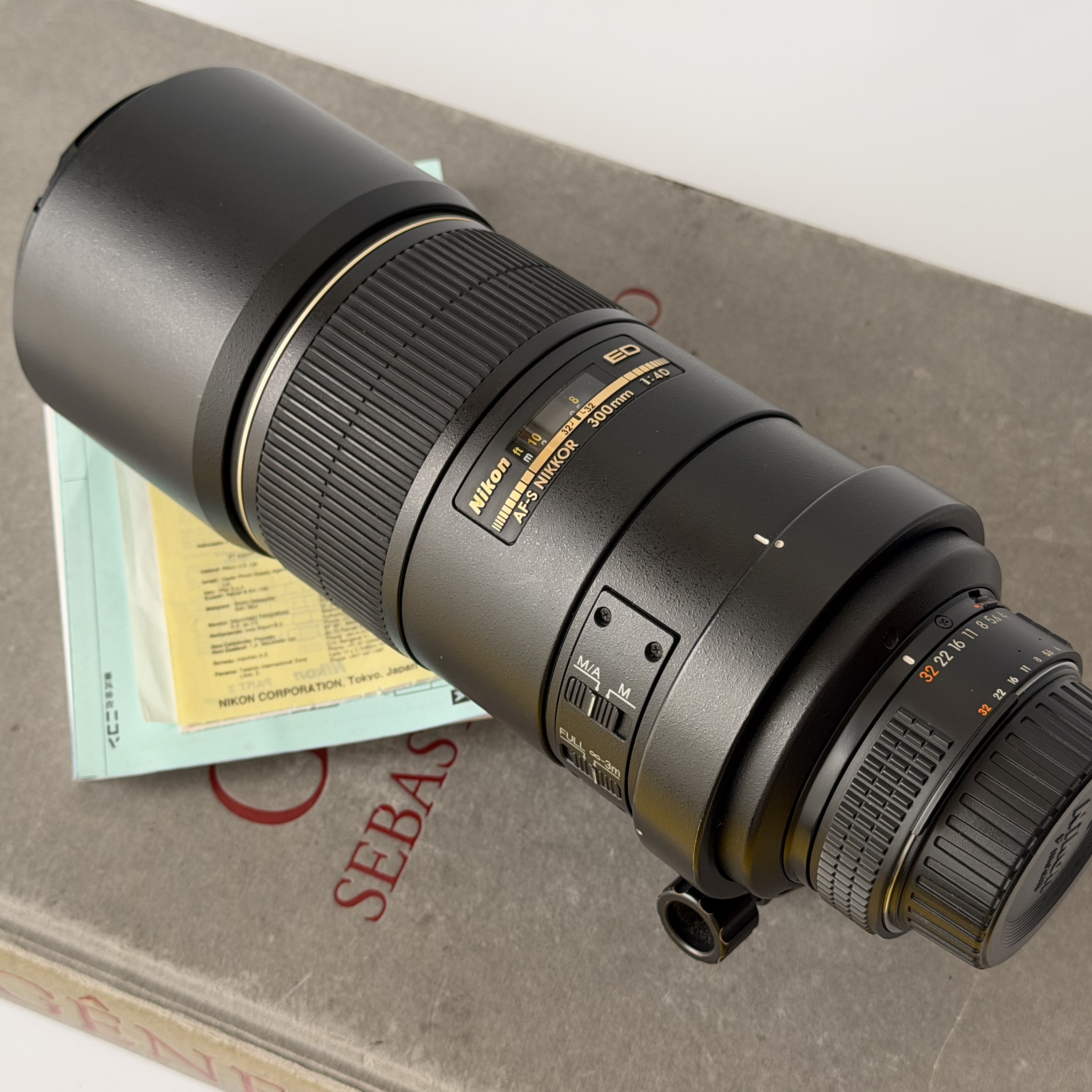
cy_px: 546
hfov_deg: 30.0
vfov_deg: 30.0
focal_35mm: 57
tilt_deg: -63.4
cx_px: 501
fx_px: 2034
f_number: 1.78
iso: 50
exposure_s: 1/121
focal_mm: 6.76
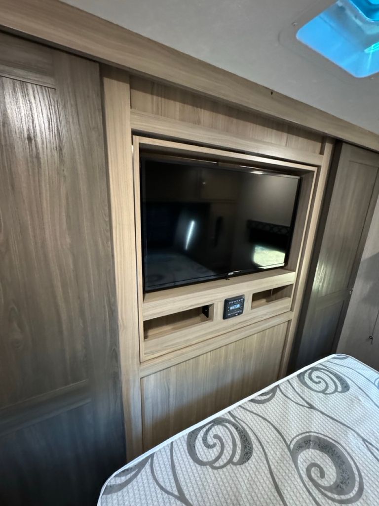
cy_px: 253
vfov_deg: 102.1
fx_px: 204
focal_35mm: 14
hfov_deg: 85.7
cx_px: 190
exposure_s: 1/41
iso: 1250
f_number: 2.2
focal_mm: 2.22
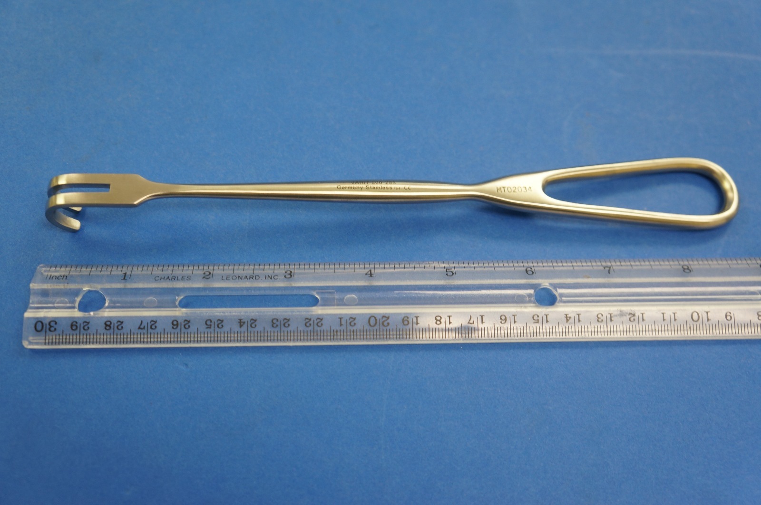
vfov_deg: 34.1
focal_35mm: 39
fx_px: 823
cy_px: 252
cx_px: 380
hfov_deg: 49.6
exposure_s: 1/50
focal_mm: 26
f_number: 4
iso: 400
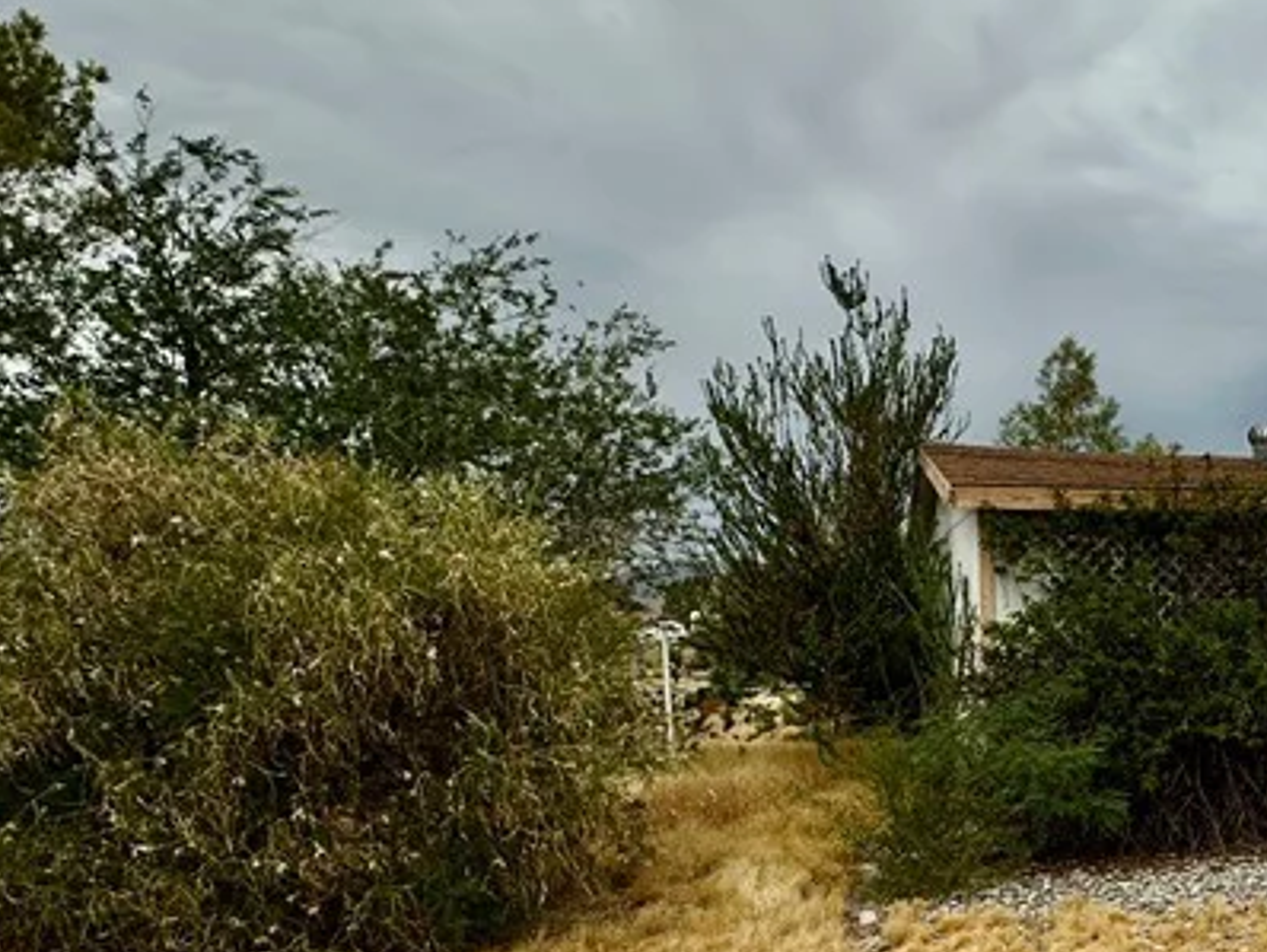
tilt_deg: -1.2
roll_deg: +0.7
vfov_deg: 38.9
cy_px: 688
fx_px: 1318
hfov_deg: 43.7
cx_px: 1277
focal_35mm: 36
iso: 50
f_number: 2.2
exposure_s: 1/7813
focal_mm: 2.22
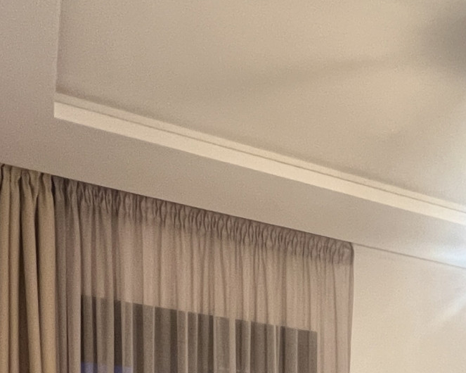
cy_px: 558
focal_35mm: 49
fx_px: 676
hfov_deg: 34.9
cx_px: 455
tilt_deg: -1.6
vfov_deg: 24.2
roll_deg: -1.0
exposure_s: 1/50
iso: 250
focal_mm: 1.57
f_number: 1.8
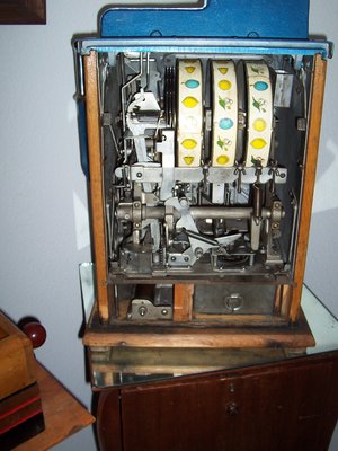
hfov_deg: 38.7
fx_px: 482
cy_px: 226
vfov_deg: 50.1
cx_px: 169
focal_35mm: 37
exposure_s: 1/60
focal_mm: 5.6
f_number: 2.8
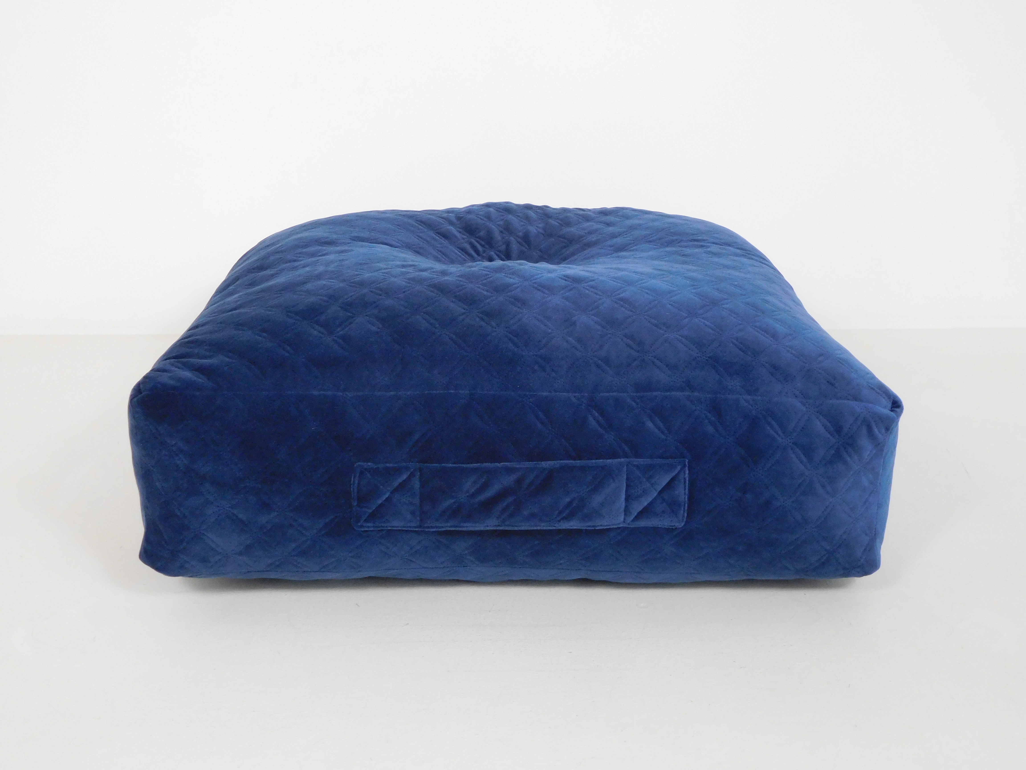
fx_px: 1186
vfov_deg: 36.0
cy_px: 385
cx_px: 513
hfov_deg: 46.8
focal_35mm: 40
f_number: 3.9
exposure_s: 1/20
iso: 400
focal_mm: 7.1
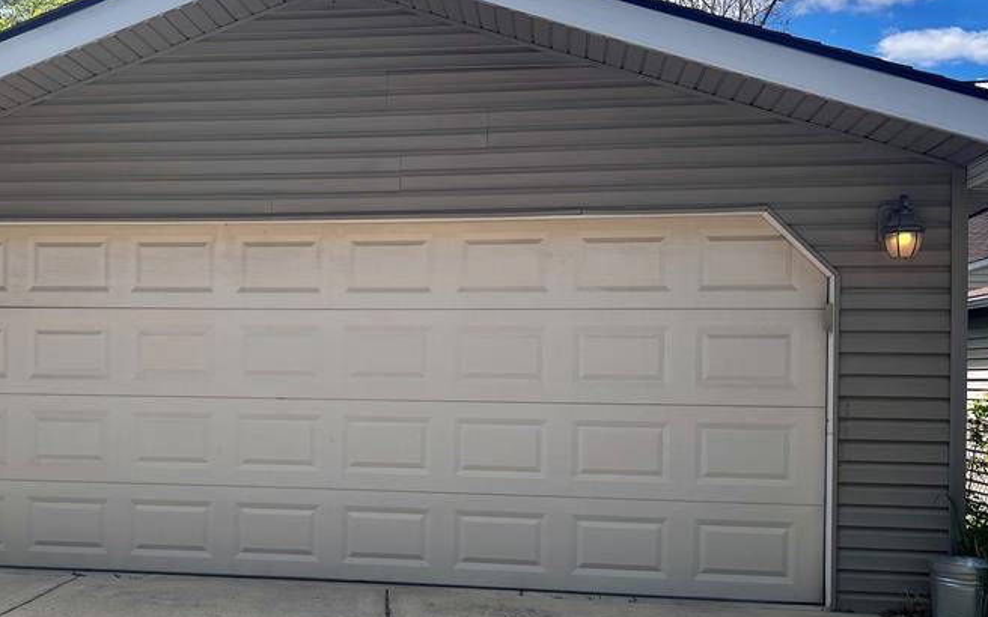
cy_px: 394
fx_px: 1158
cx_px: 348
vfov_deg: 29.7
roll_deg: -0.6
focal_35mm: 43
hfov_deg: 45.7
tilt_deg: +0.4
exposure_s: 1/3968
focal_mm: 5.7
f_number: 1.5
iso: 50
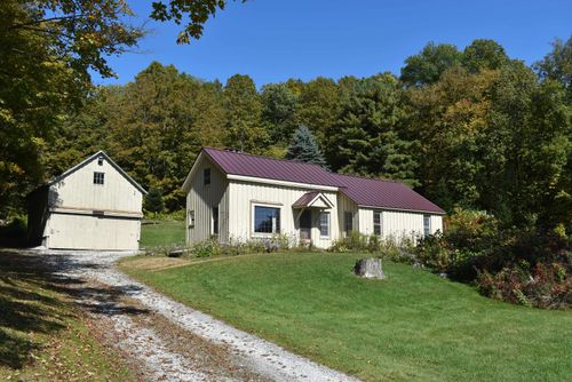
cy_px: 191
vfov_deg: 43.7
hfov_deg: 61.9
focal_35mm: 30
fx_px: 477
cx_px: 286
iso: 100
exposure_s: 1/320
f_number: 9
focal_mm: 20
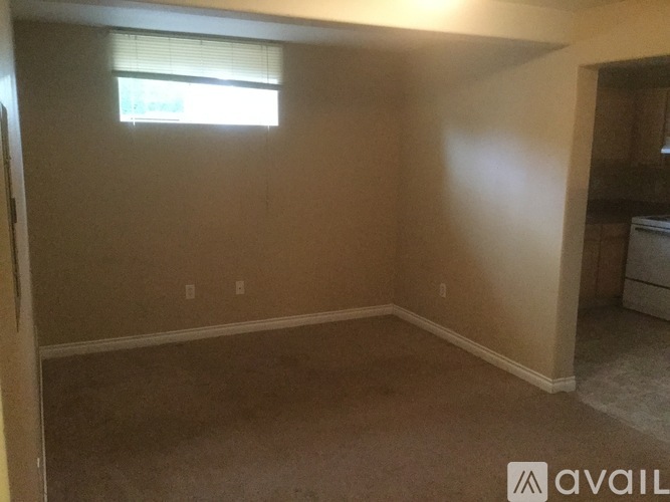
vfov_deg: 45.4
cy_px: 251
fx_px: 600
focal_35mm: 31
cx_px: 335
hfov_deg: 58.4
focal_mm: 3.3
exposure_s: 1/15
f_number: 2.4
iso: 320
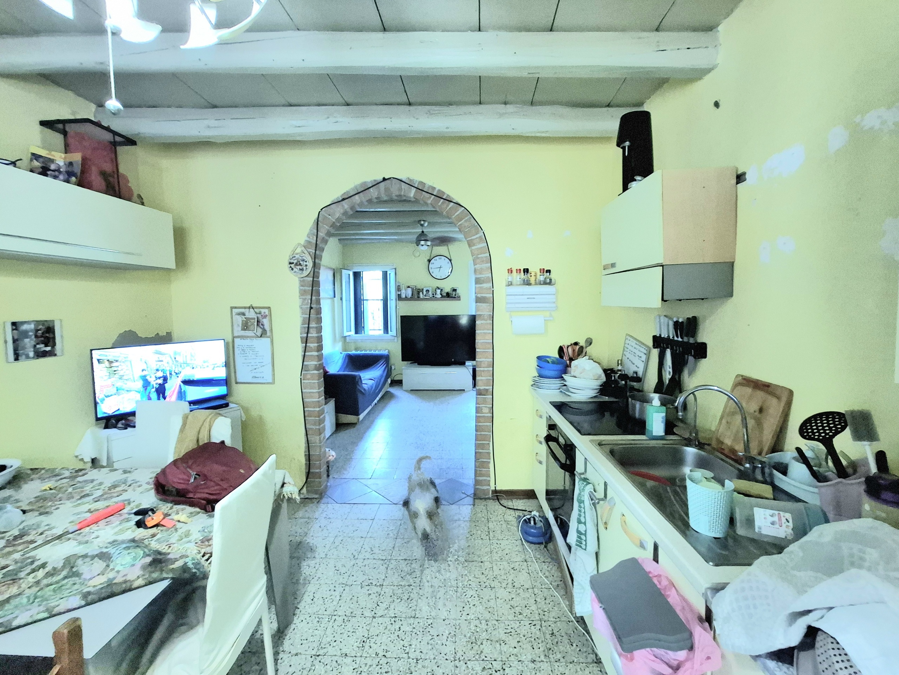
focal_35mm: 13
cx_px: 450
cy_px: 338
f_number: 2.2
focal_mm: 1.74
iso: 250
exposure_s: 1/25
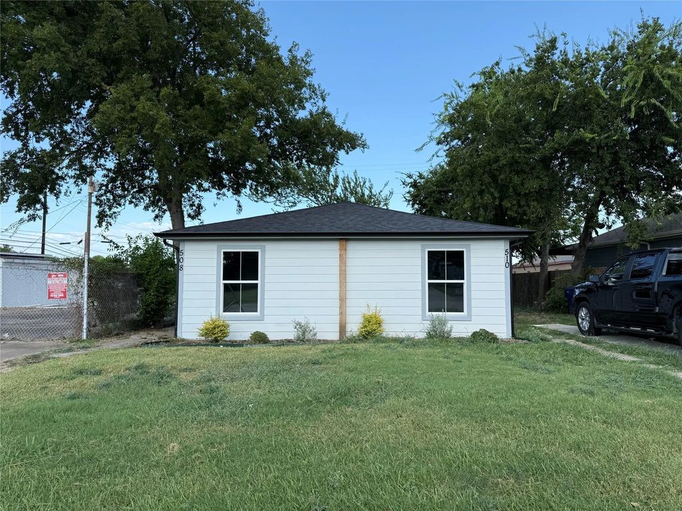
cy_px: 256
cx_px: 341
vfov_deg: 56.8
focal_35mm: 24
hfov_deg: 71.6
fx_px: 473
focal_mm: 6.76
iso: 80
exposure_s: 1/2299
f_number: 1.78
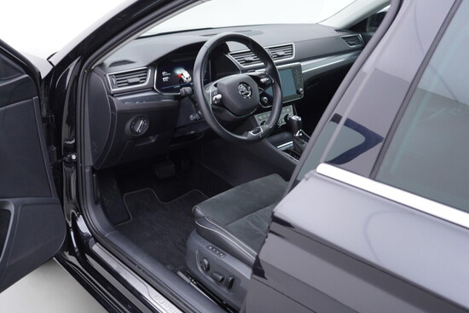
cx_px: 234
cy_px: 156
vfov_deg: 36.9
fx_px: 469
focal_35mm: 36
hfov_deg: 53.1
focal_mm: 24
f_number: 2.8
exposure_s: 1/40
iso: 160
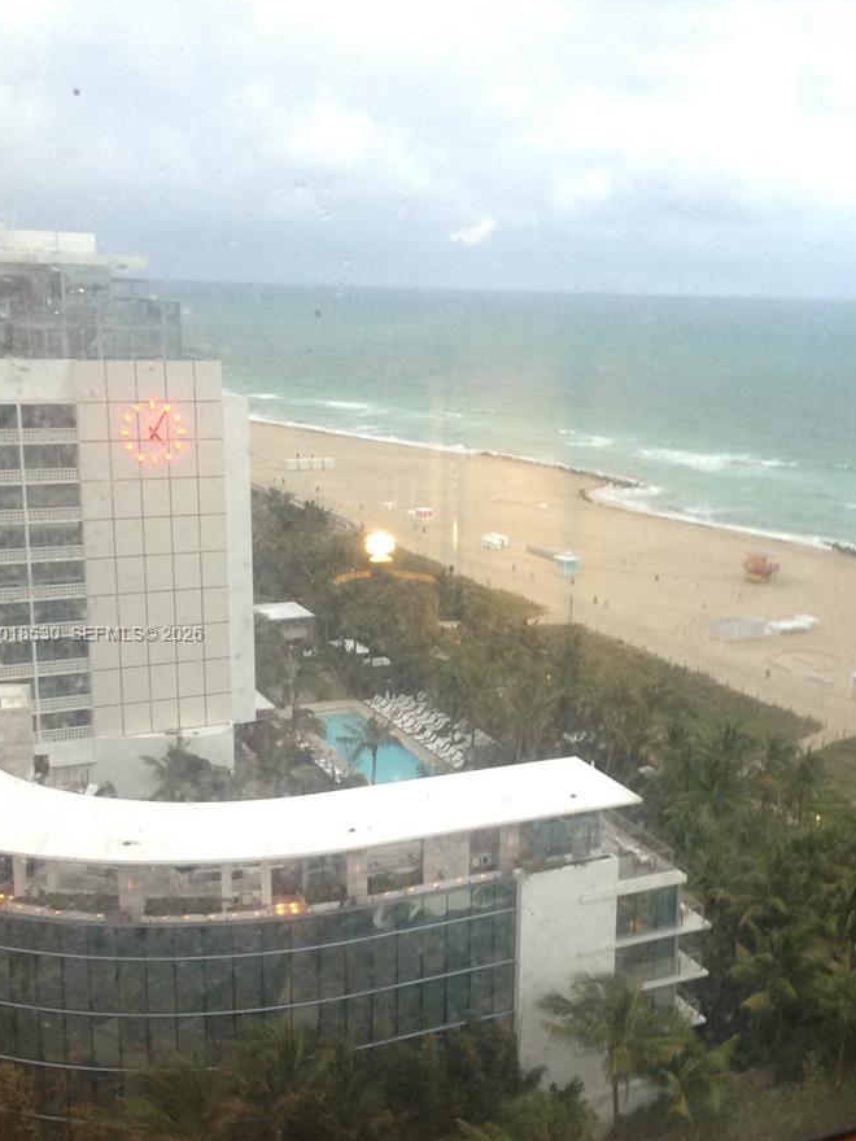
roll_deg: -1.1
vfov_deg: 42.0
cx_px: 546
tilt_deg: -11.4
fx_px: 1484
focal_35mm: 45
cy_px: 635
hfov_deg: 32.0
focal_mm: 4.12
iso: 125
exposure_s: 1/20
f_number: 2.4
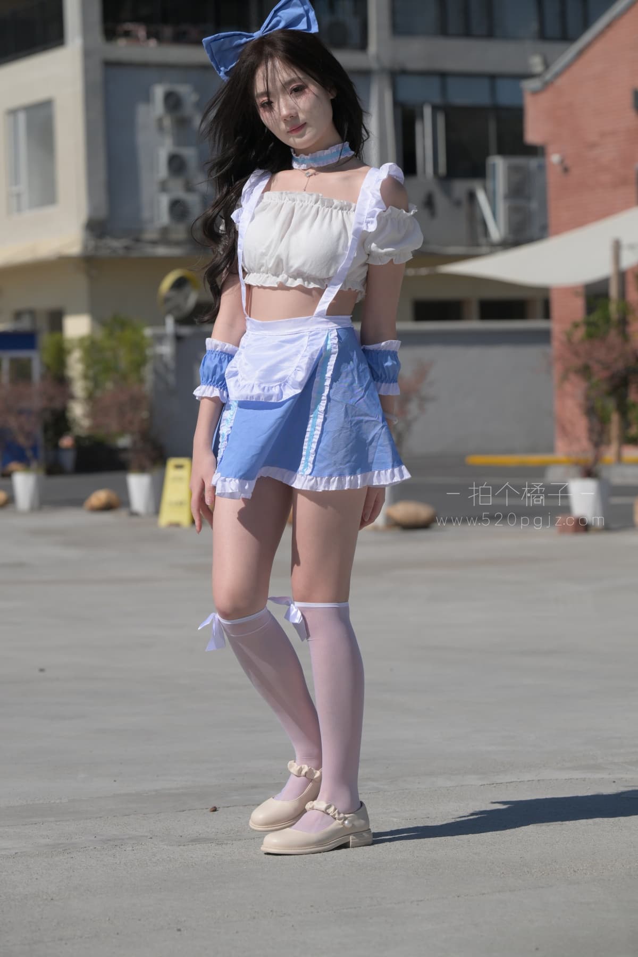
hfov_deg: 12.5
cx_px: 319
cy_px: 478
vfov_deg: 18.6
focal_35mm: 110
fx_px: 2924
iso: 220
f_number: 5.6
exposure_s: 1/2500
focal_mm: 110
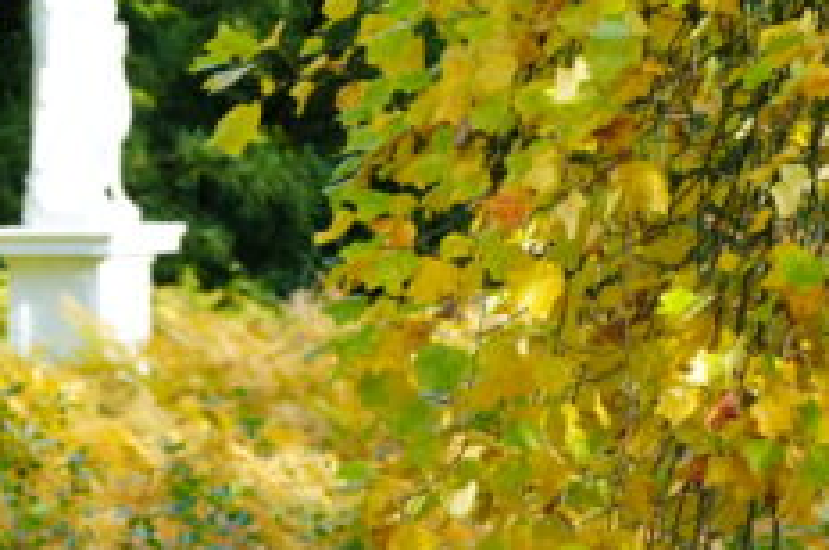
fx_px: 18304
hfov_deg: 2.6
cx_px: 70
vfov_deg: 1.7
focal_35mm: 796
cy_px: 4
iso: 640
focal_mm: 258
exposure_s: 1/400
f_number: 6.3
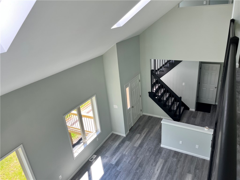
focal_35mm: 26
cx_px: 120
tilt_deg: -23.5
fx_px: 180
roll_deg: +5.1
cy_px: 90
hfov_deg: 67.3
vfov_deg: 53.1
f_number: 1.6
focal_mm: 5.1
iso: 40
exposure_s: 1/186
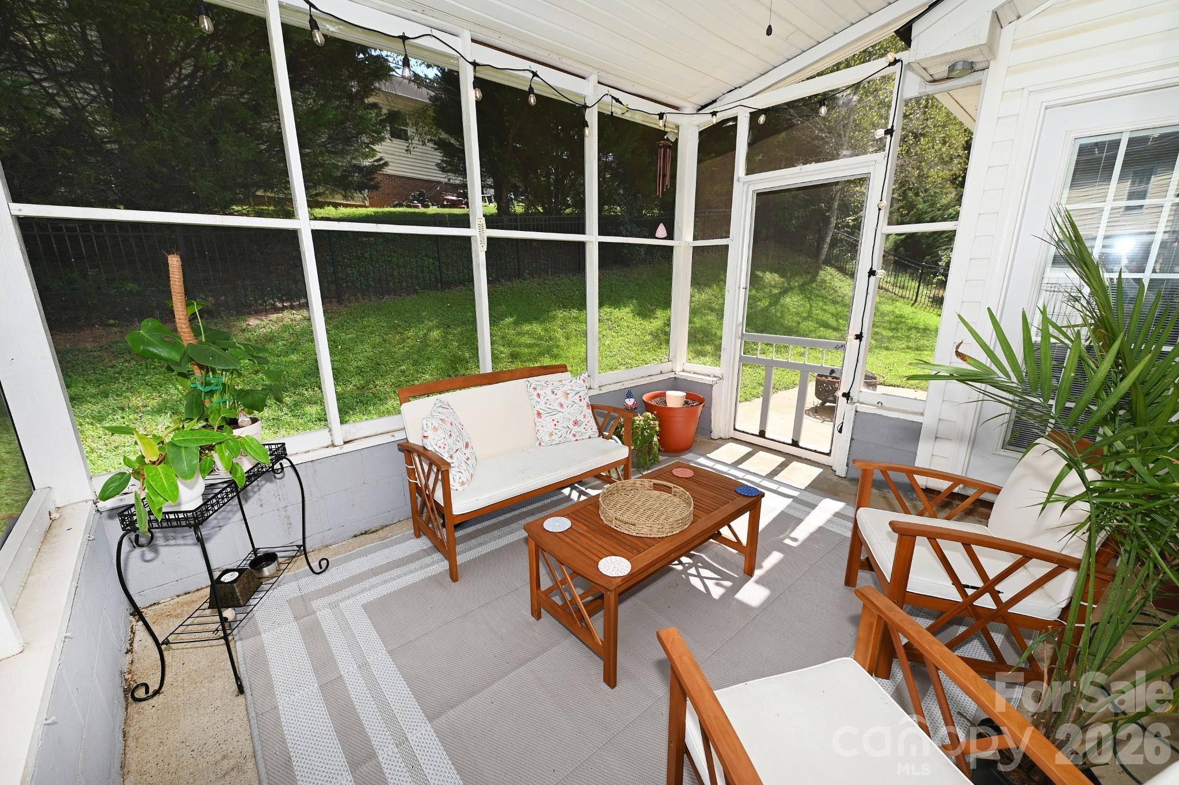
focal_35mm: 14
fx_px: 458
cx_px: 590
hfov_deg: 104.3
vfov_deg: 81.1
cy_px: 392
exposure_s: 1/125
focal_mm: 14
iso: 100
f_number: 5.6
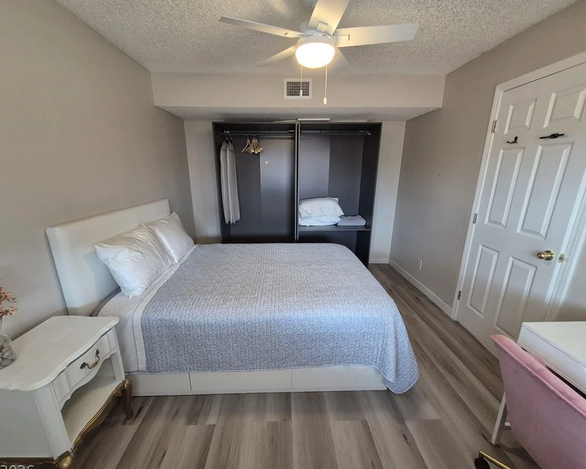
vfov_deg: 88.0
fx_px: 243
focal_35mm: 14
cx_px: 289
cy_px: 238
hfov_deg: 100.7
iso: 400
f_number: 2.2
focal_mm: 1.74
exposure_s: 1/60
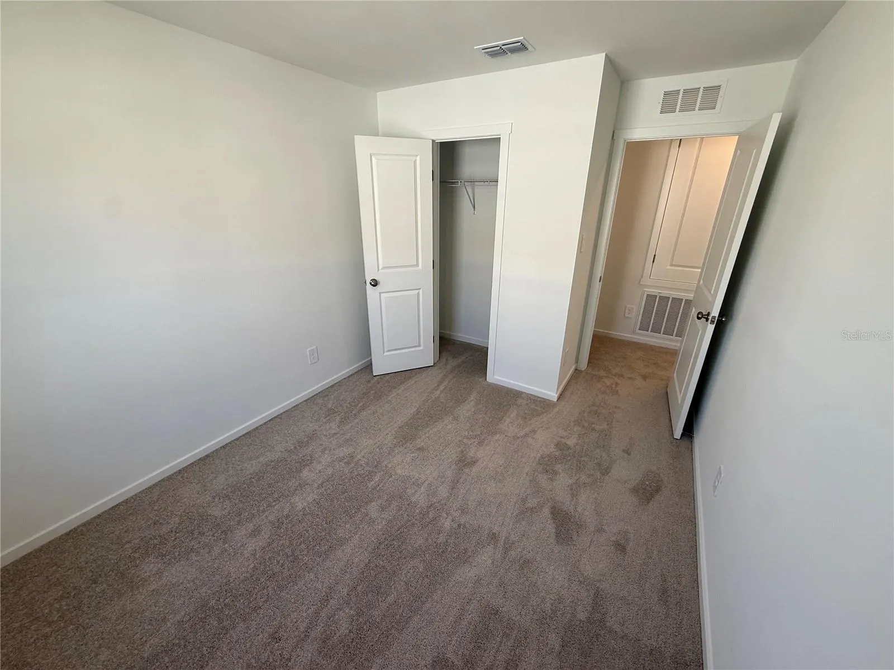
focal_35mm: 14
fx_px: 362
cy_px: 335
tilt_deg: -22.1
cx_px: 447
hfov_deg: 102.1
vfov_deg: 85.7
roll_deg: -0.2
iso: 80
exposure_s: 1/120
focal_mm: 2.22
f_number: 2.2
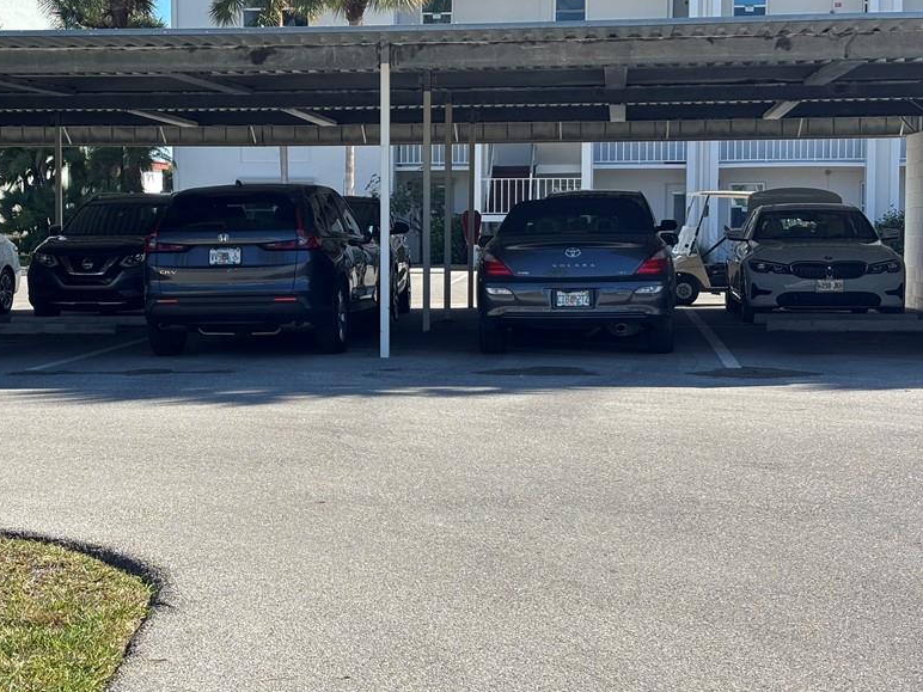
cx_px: 332
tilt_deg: -2.7
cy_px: 313
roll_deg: -0.7
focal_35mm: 69
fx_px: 1840
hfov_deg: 28.0
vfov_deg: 21.3
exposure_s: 1/1751
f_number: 1.6
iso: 32
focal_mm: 5.96
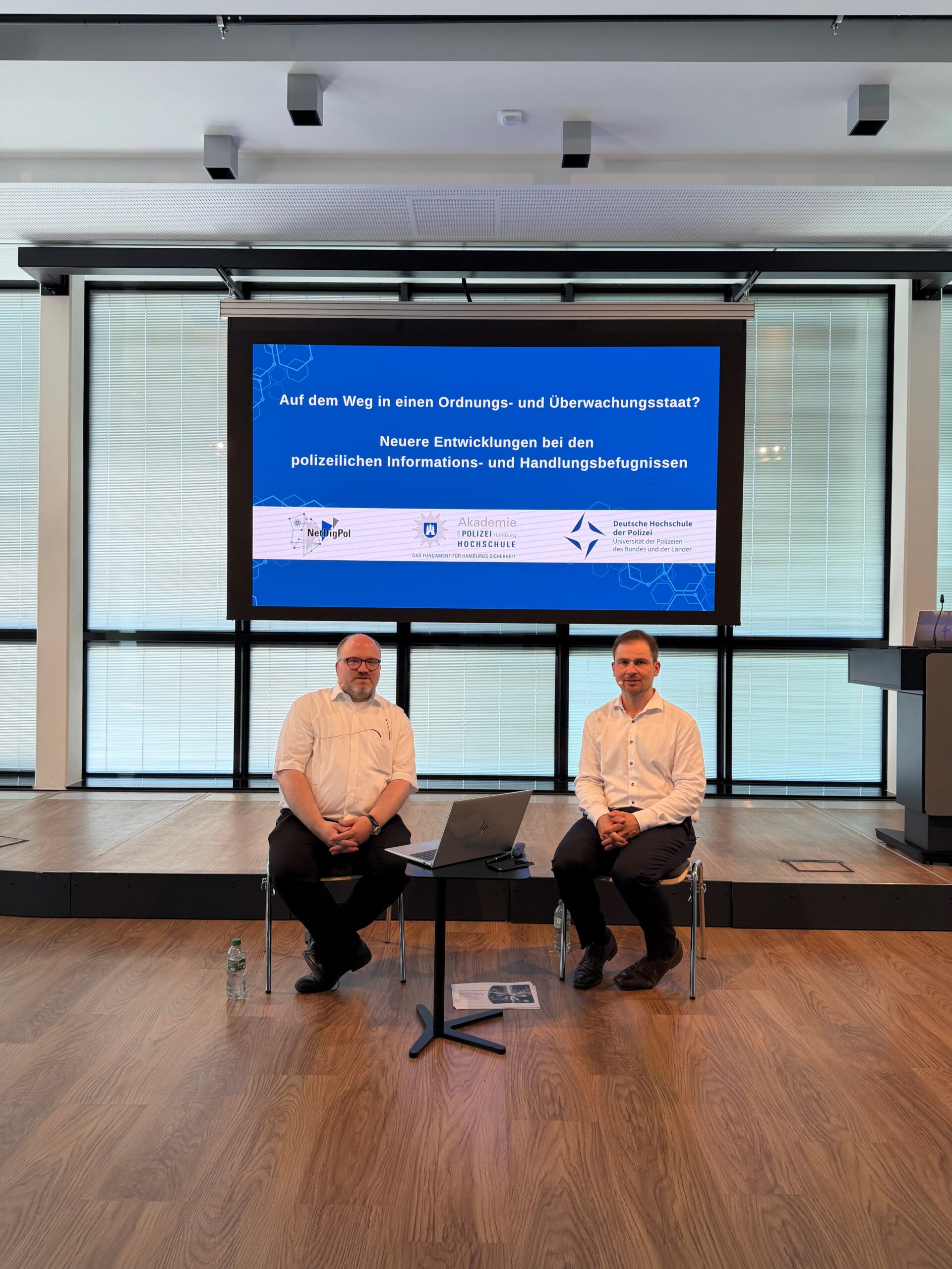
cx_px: 476
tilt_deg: -0.9
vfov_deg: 71.6
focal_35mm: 24
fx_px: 880
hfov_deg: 56.8
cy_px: 634
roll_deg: -0.8
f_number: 1.78
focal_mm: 6.76
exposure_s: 1/240
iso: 100
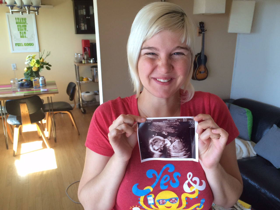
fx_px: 235
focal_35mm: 29
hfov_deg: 61.7
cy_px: 105
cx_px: 140
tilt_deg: -20.6
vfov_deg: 48.2
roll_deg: +0.7
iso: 32
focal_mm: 4.15
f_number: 2.2
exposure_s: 1/40
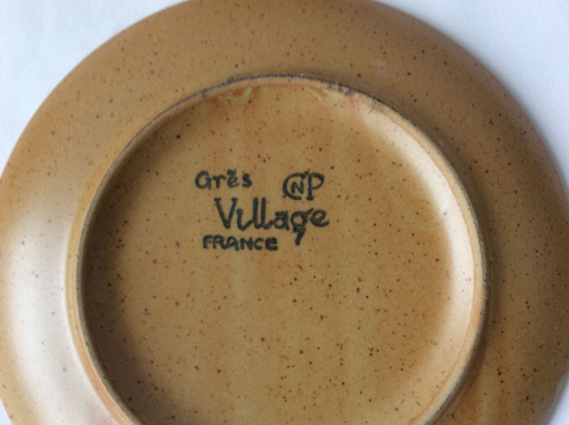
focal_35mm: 32
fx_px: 525
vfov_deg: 44.1
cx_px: 284
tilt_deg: -85.6
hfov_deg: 56.9
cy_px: 212
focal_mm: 3.3
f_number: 2.4
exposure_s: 1/24
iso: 80
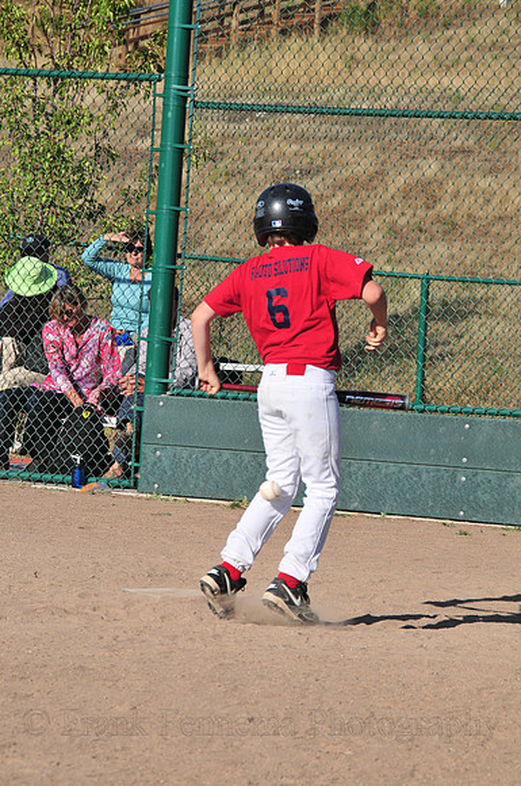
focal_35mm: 158
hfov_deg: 8.7
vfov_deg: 13.1
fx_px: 3429
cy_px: 393
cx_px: 260
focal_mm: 105
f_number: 11
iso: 400
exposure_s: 1/1000
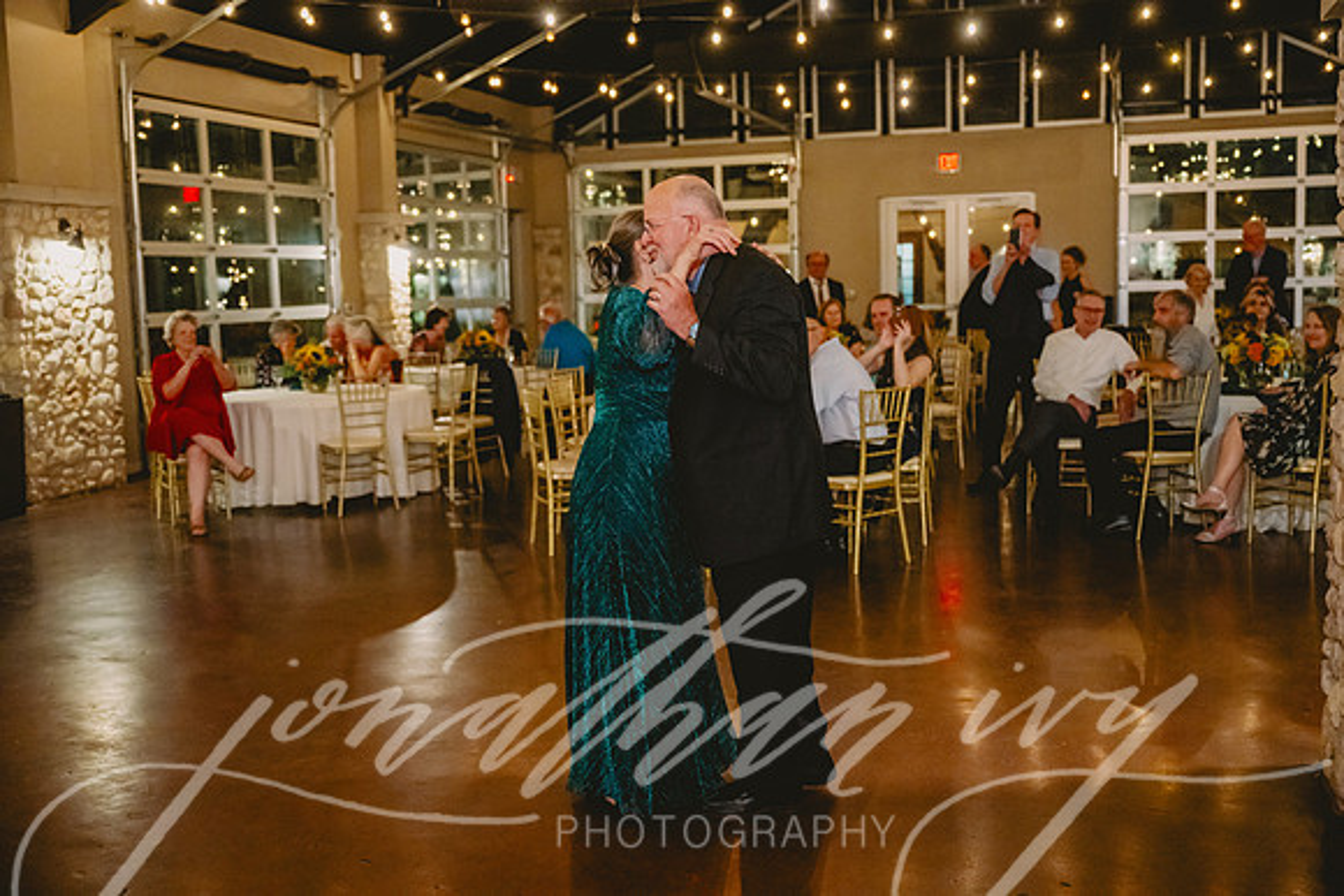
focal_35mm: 38
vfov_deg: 35.1
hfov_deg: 50.7
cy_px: 448
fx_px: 1419
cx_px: 672
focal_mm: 38
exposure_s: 1/160
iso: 4000
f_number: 2.8
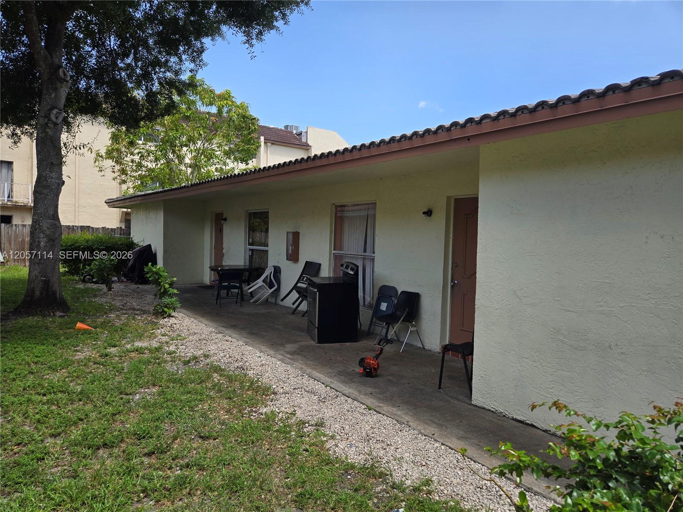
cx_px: 342
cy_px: 256
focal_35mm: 23
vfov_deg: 58.9
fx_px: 454
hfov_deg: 73.9
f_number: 1.8
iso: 25
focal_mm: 5.4
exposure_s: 1/836
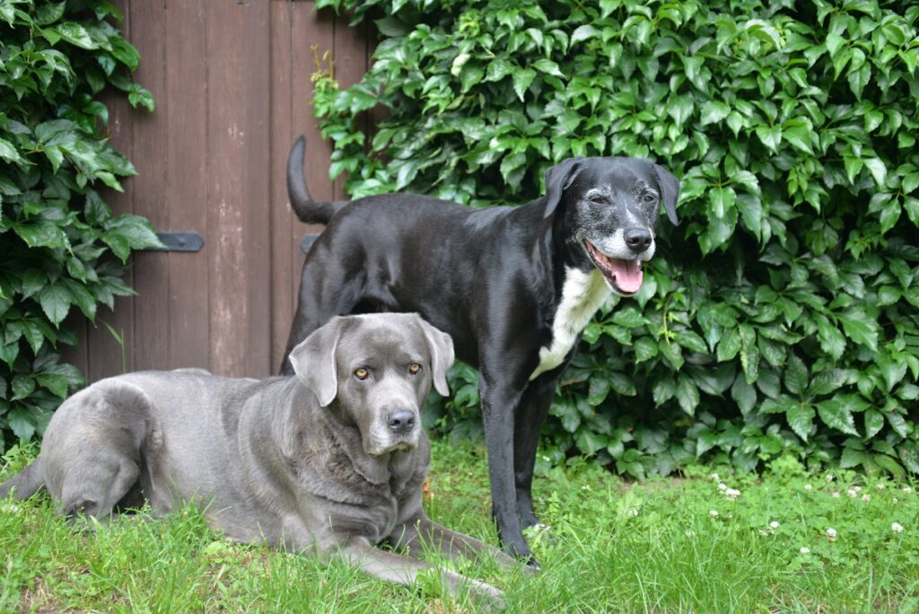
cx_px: 460
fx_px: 1277
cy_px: 307
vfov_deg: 27.0
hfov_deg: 39.6
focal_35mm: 50
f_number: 4
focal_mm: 50
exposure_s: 1/250
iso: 400
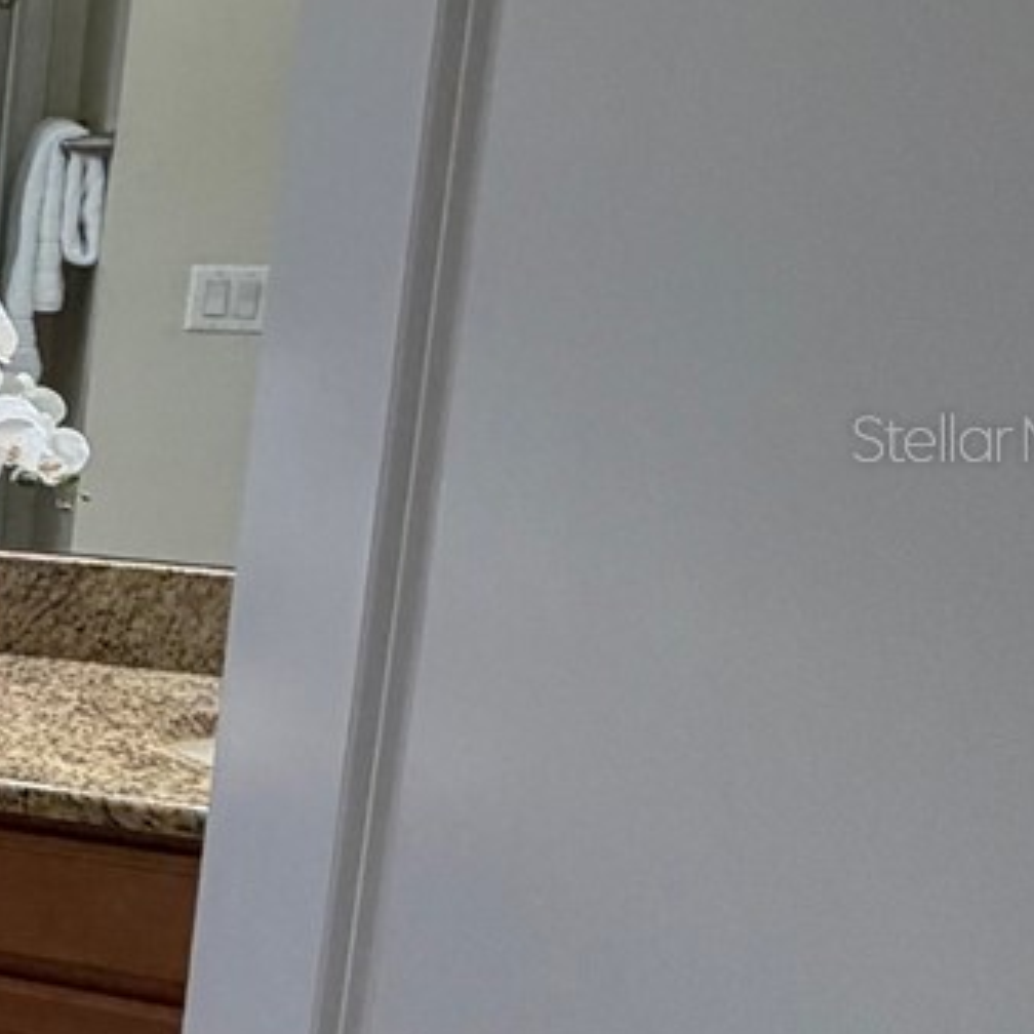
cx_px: -1320
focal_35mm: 59
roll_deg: +1.5
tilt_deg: -10.1
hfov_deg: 16.2
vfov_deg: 29.0
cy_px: 437
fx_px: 1994
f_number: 2.2
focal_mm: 2.22
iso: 200
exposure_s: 1/120
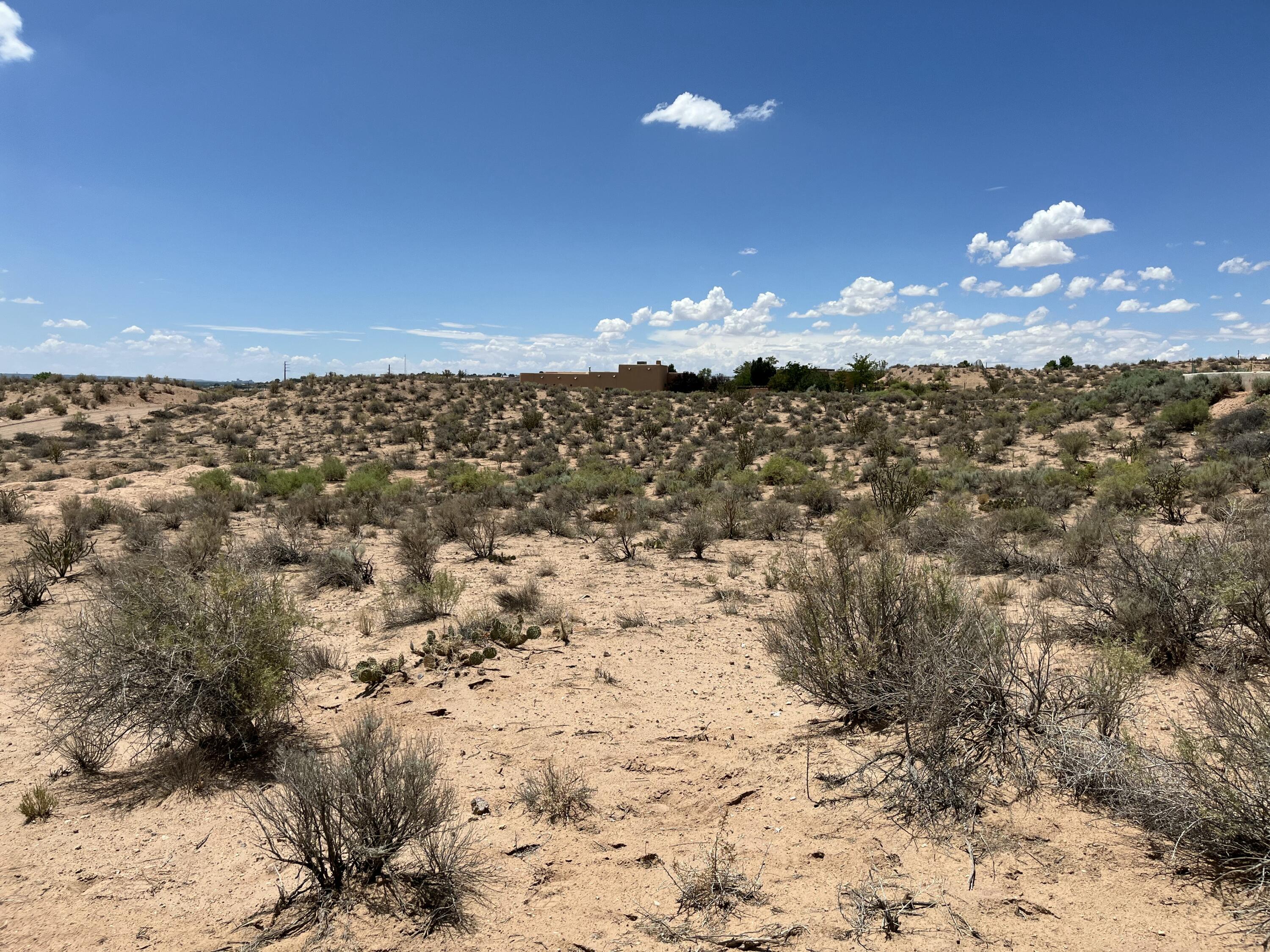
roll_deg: -1.1
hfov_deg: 67.3
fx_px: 954
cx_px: 635
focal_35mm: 26
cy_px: 476
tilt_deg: -7.0
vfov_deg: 53.1
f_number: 1.6
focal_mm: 5.1
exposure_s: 1/6173
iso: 50
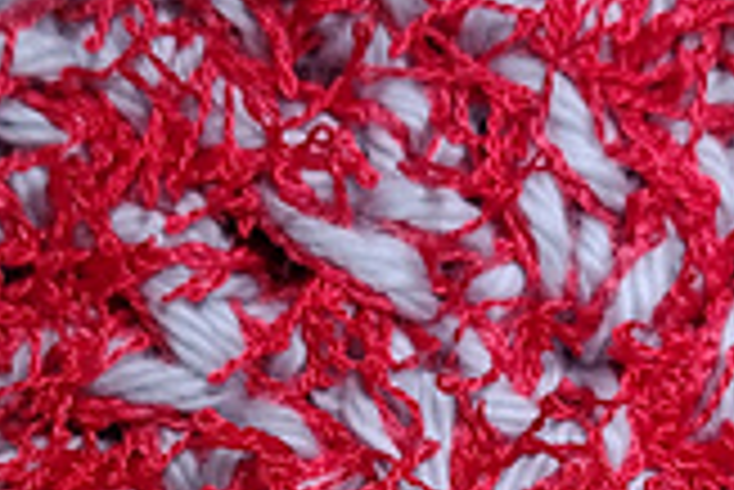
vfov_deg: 12.2
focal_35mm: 110
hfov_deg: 18.6
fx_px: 2245
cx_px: 387
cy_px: 596
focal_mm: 4.71
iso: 253
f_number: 1.7
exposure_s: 1/40
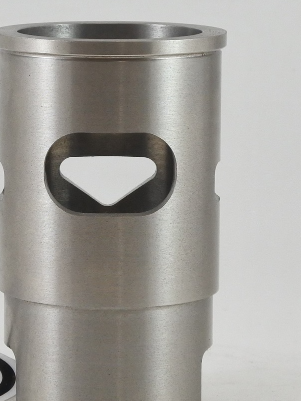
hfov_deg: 12.8
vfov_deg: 17.3
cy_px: 225
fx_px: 1322
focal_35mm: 114
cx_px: -7
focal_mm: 21.4
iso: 450
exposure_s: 1/125
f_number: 4.8
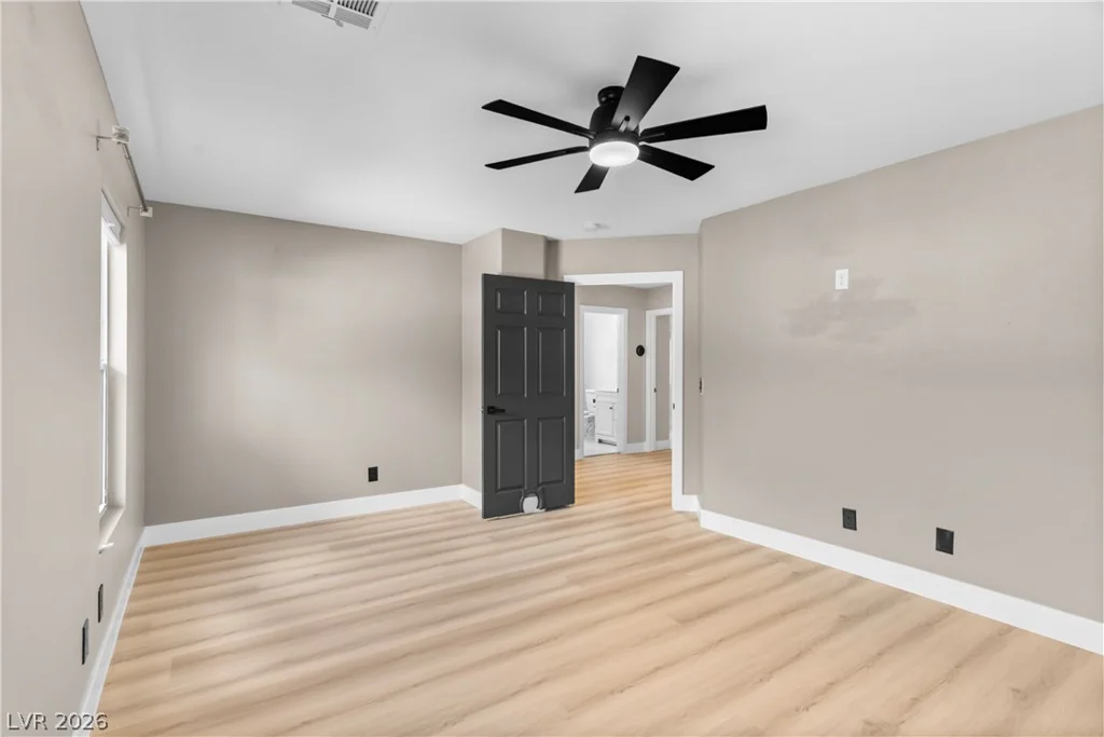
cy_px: 368
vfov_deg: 70.5
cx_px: 552
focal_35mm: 17
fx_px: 521
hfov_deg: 93.3
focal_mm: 17
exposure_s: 1
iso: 400
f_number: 8
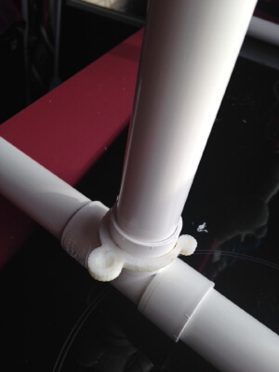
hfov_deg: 42.9
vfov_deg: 55.4
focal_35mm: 33
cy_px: 186
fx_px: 355
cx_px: 140
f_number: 2.4
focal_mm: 4.12
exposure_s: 1/275
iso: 50
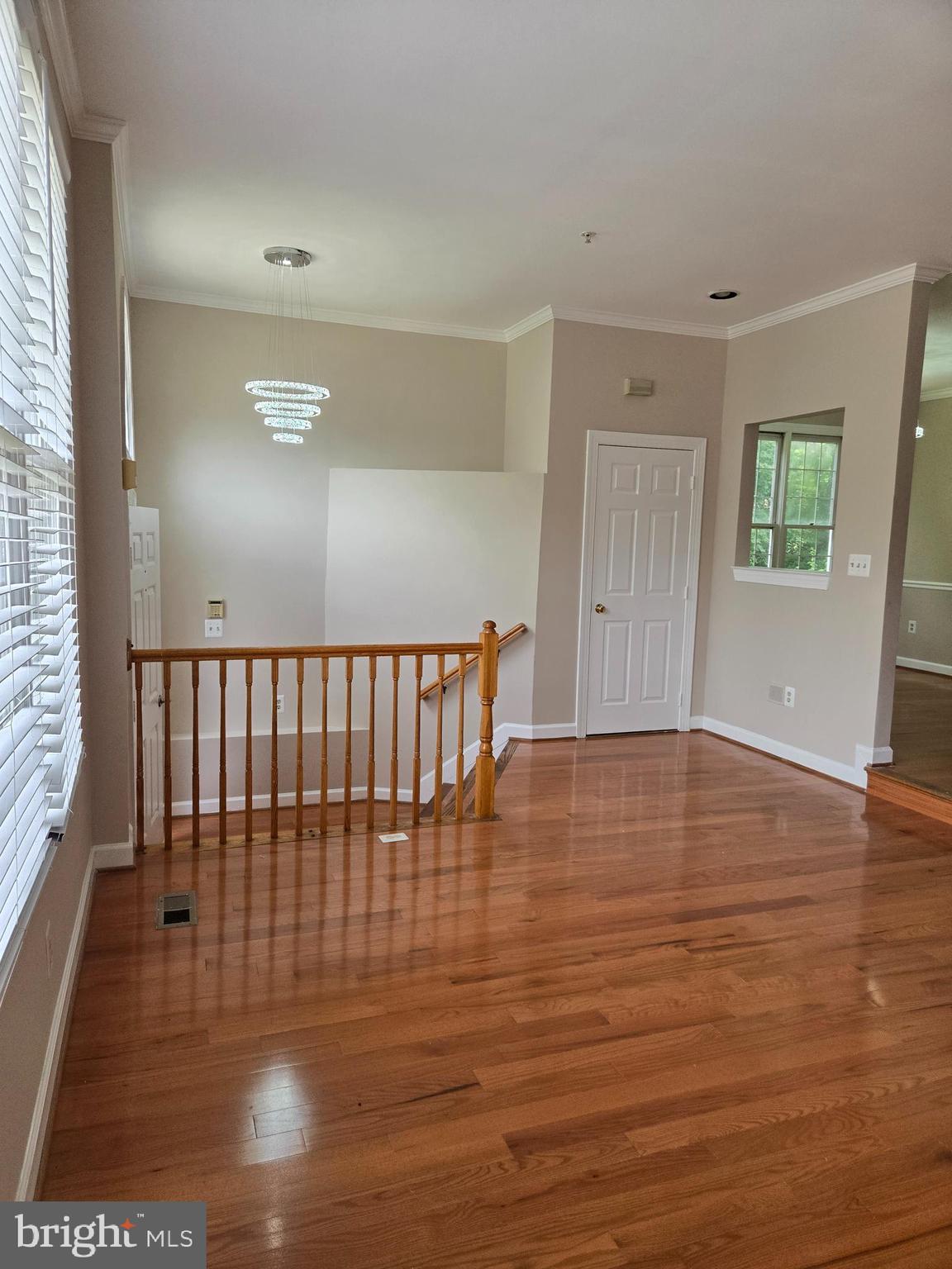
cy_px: 634
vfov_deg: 73.9
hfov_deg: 58.9
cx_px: 476
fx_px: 843
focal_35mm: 23
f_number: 1.8
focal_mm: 5.4
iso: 160
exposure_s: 1/508
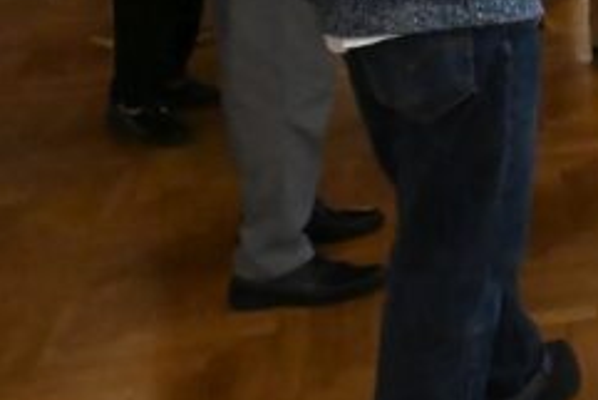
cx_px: 911
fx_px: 1695
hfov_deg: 17.8
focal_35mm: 102
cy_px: -202
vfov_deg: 12.7
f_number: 9
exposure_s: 1/320
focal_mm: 24
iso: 20000
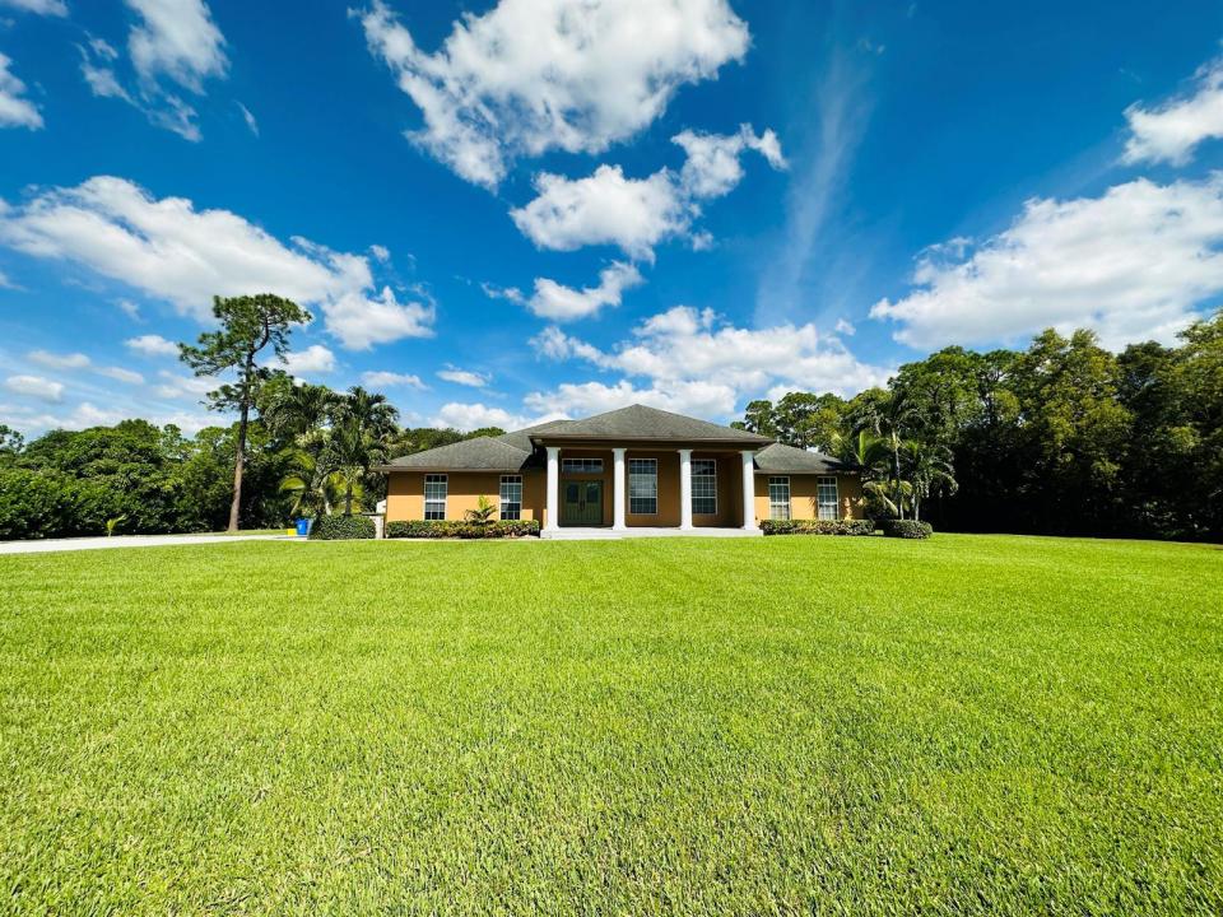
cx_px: 612
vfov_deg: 85.7
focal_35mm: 14
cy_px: 458
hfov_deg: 102.1
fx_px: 495
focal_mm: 2.22
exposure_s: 1/2681
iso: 50
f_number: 2.2
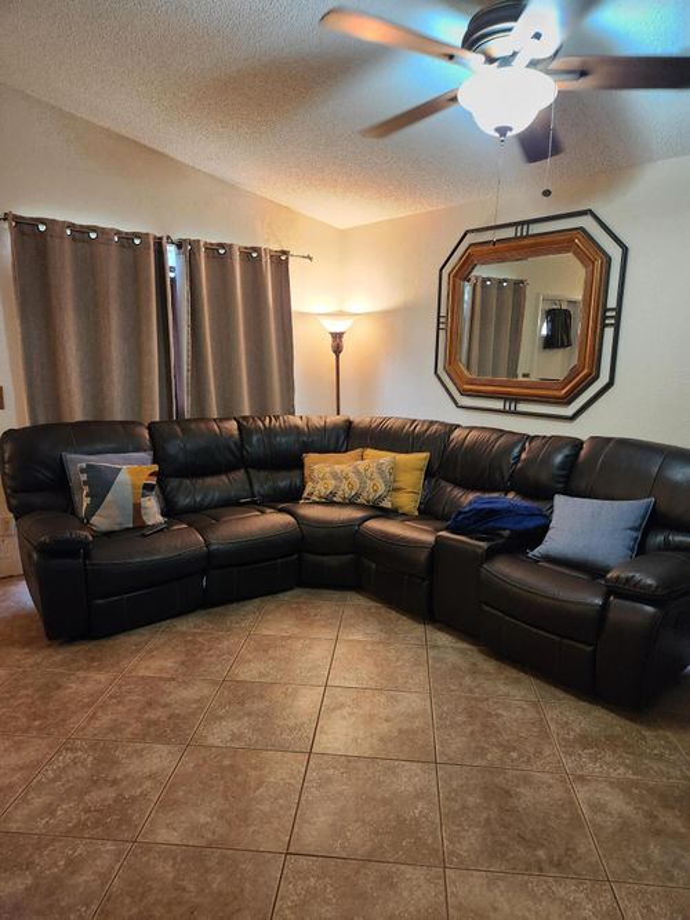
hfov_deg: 58.9
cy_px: 460
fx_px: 611
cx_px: 345
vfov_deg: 73.9
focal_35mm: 23
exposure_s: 1/120
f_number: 1.8
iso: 640
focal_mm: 5.4
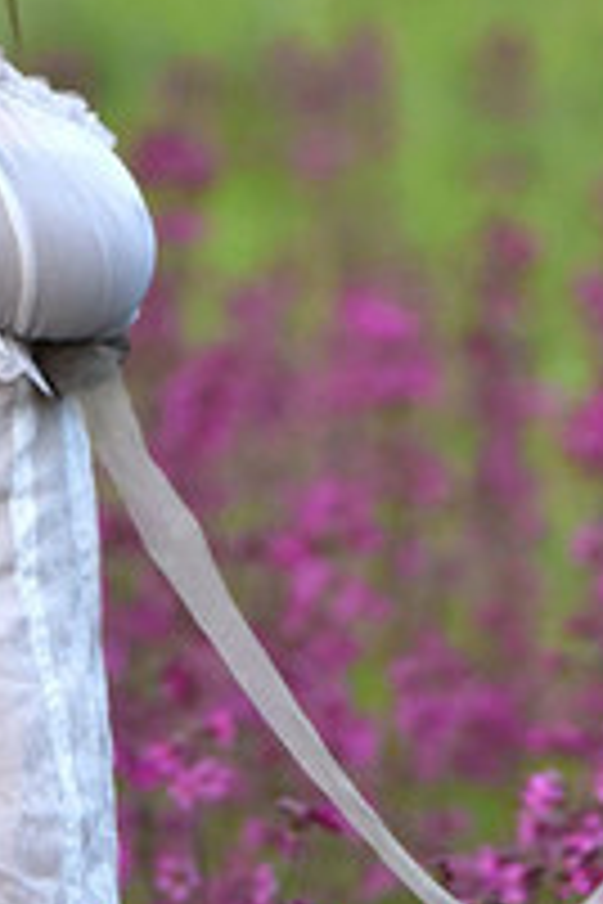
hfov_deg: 2.2
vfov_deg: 3.2
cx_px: -358
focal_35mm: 638
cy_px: 396
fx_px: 16028
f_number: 5.6
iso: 1250
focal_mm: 160
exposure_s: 1/400
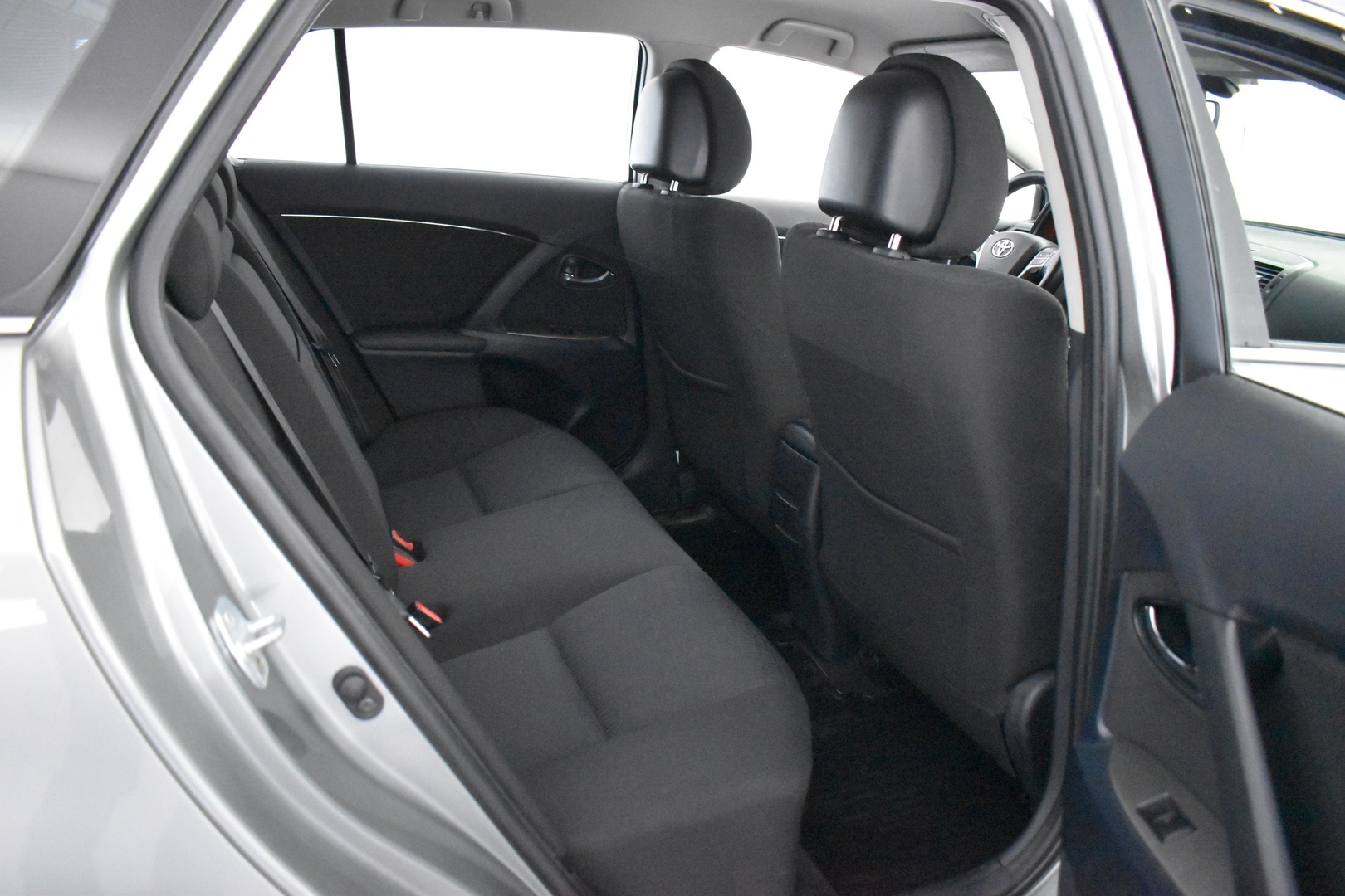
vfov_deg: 47.9
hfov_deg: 67.4
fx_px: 1009
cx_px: 672
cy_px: 448
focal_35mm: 27
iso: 12800
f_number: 3.5
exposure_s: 1/60
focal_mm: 18
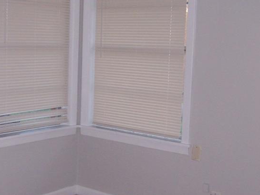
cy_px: 109
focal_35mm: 62
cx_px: 80
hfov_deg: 30.9
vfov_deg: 23.6
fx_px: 466
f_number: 2.8
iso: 140
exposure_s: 1/60
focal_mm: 5.5
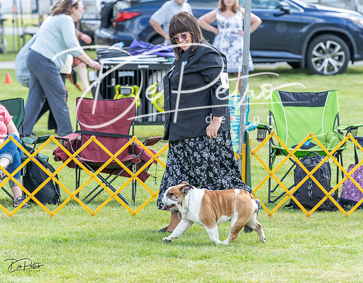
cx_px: 185
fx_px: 2207
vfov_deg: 7.4
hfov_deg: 9.4
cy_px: 148
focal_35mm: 207
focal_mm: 162
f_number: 5
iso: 640
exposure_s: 1/1000
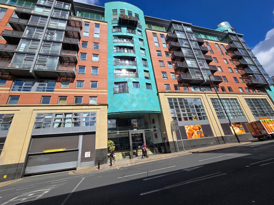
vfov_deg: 89.9
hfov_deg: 106.2
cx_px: 137
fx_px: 103
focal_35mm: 13
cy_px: 102
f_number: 2.2
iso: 50
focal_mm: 2.2
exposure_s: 1/2805
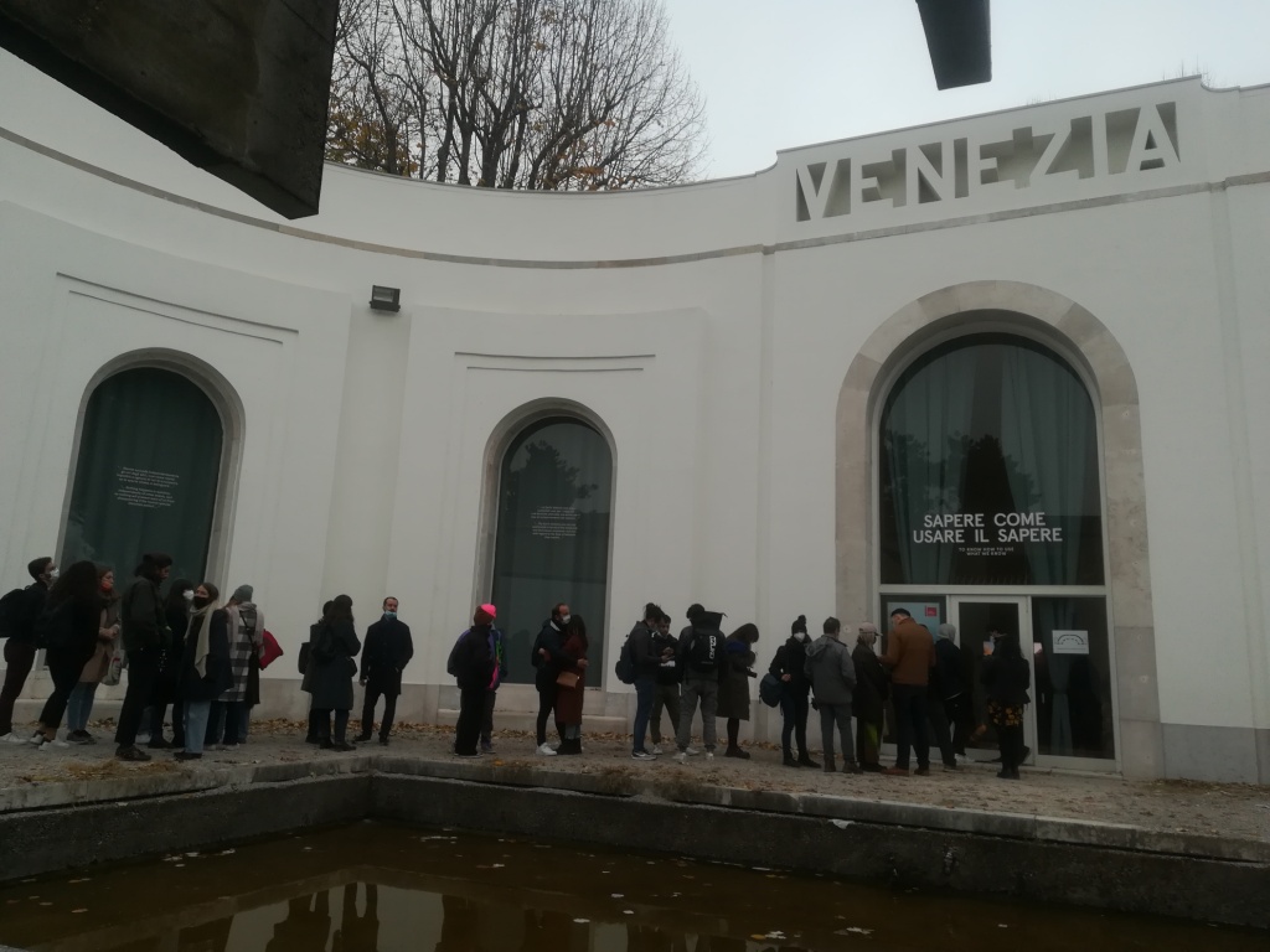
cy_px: 476
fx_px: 954
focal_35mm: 26
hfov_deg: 67.3
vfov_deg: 53.1
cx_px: 635
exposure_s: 1/50
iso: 64
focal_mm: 3.83
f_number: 2.2
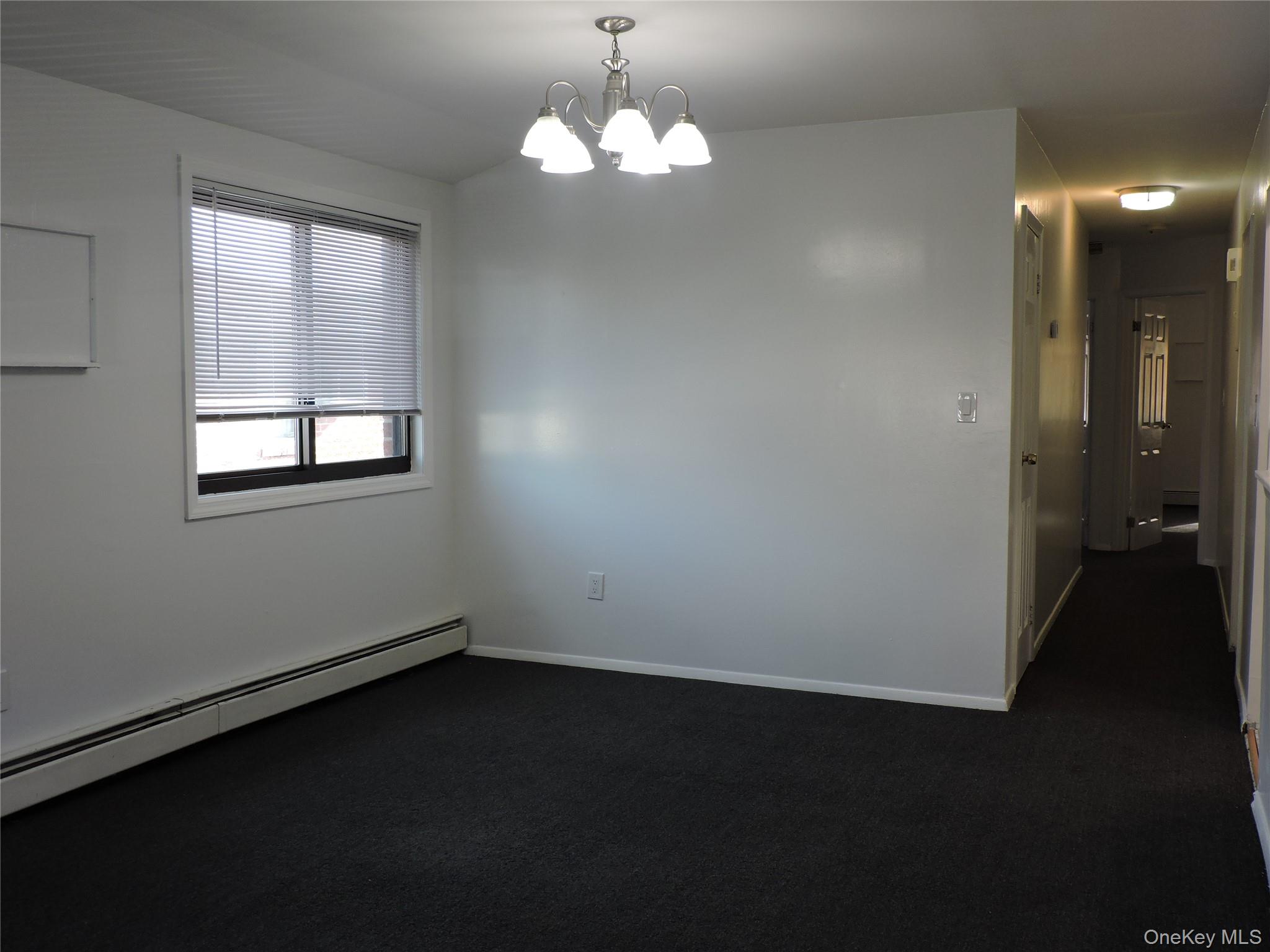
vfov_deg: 42.9
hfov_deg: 55.4
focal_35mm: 33
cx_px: 635
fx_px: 1211
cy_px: 476
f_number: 3.2
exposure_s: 1/50
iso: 100
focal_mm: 5.9
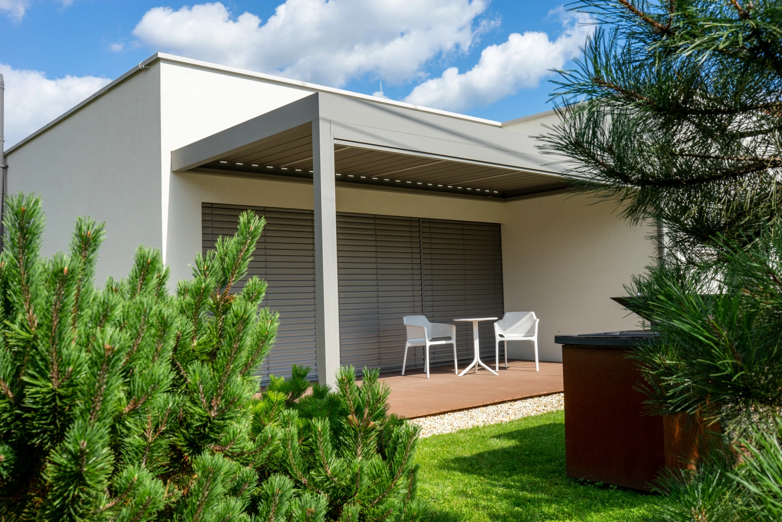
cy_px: 261
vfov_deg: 37.9
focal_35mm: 35
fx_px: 761
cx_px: 391
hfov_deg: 54.4
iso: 100
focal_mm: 35
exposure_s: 1/250
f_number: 9
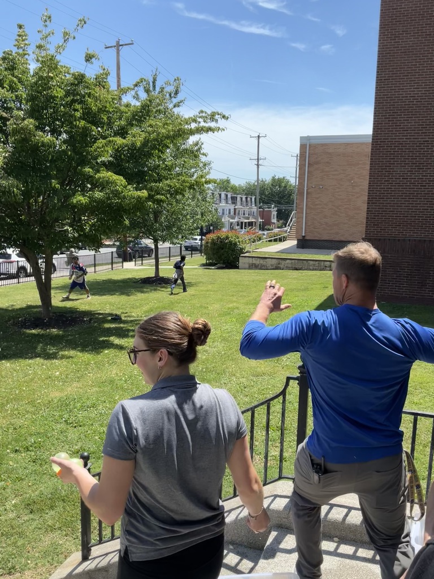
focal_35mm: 29
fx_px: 485
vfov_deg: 61.7
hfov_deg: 48.2
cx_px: 217
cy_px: 290
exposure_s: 1/1195
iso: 25
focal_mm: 3
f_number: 1.8
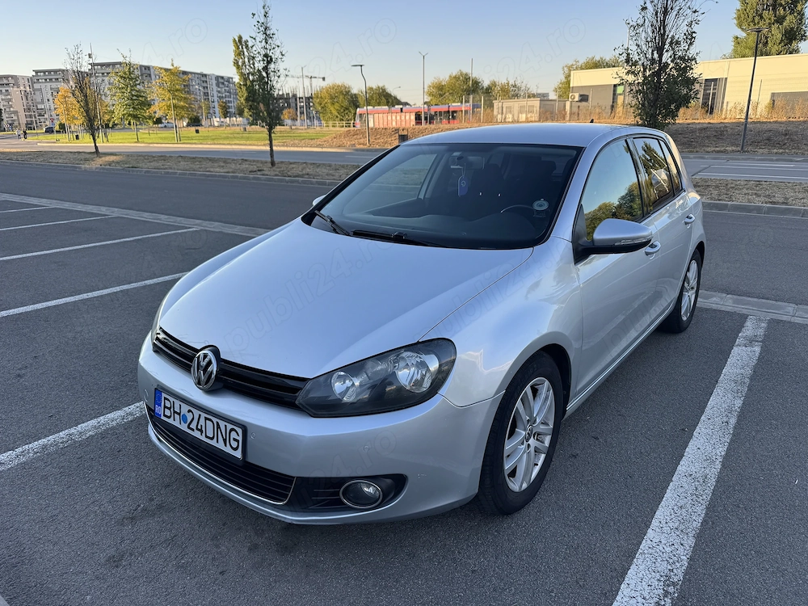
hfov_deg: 71.6
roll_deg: +1.1
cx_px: 404
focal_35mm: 24
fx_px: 560
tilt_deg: -17.9
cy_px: 303
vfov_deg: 56.8
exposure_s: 1/747
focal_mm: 6.76
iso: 80
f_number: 1.78
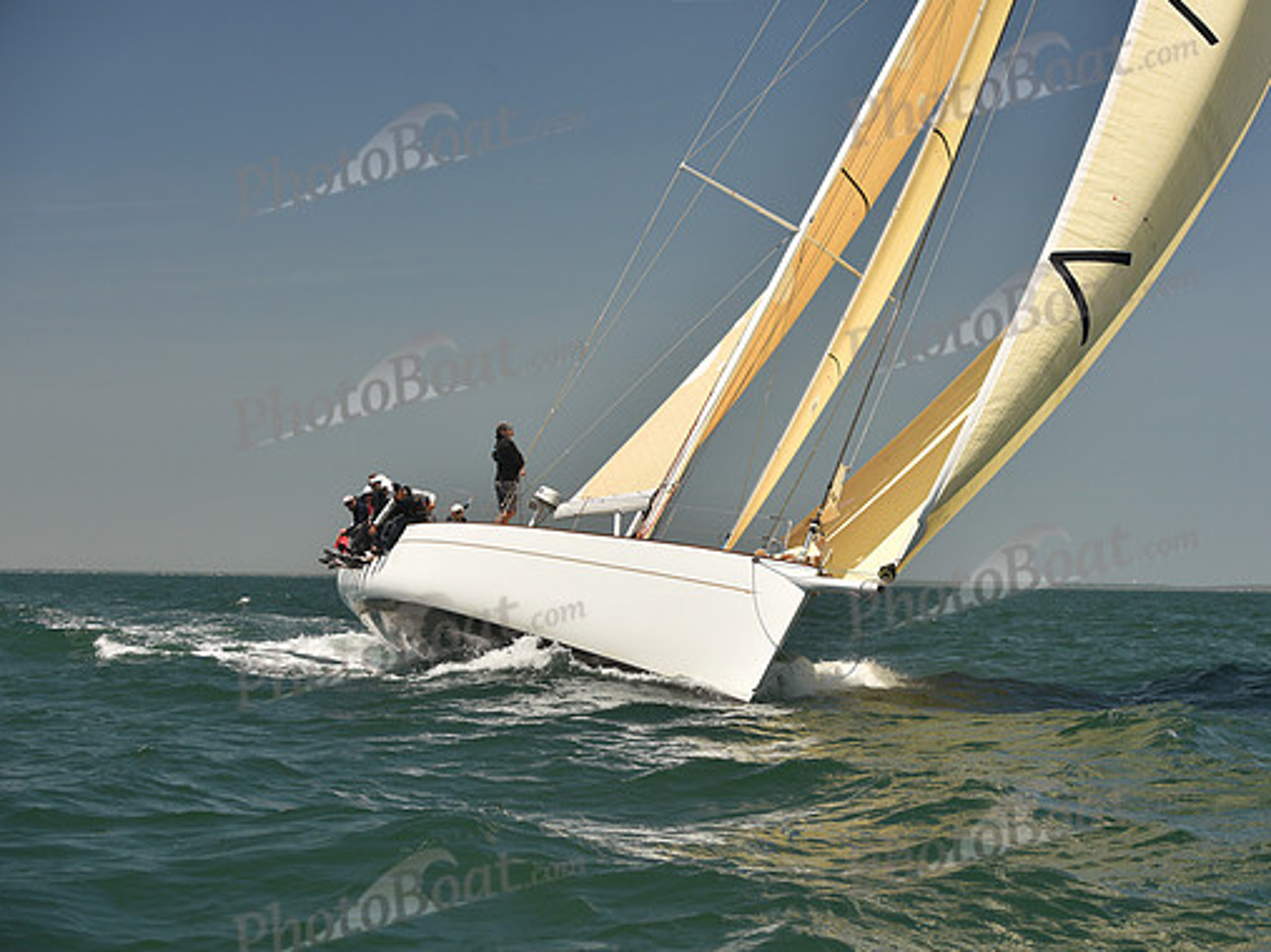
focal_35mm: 77
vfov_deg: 19.1
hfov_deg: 25.3
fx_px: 2827
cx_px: 717
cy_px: 480
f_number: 5.6
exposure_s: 1/800
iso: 250
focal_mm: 70
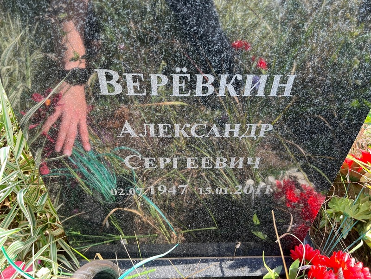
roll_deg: +0.5
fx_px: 279
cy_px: 140
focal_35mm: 26
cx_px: 186
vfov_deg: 53.1
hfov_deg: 67.3
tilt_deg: -39.3
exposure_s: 1/199
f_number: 1.5
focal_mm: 5.7
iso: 40
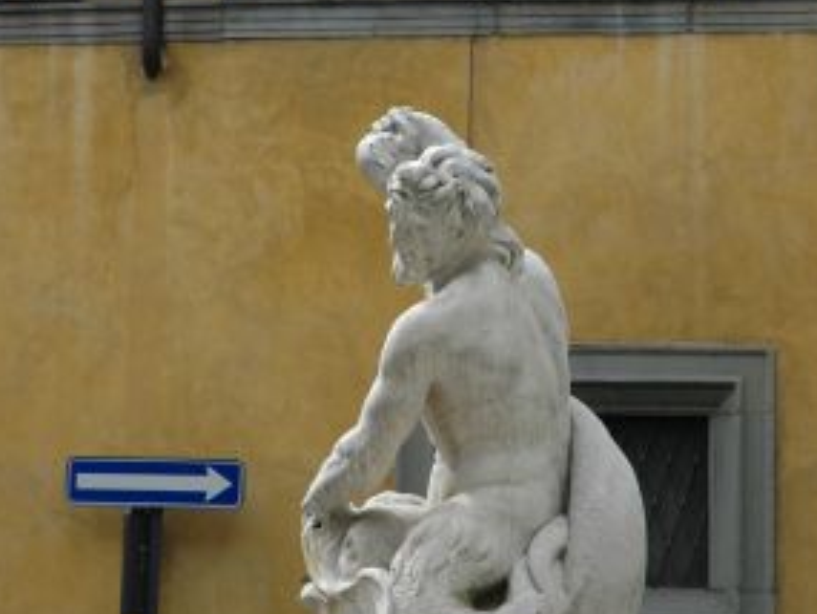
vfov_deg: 8.7
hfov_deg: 11.6
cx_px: 394
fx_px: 4014
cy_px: 100
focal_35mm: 170
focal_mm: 70
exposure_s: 1/250
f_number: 8
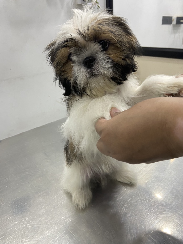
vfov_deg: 67.3
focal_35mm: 26
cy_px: 122
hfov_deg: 53.1
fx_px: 183
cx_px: 92
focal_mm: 4.25
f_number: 1.8
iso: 80
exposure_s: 1/50
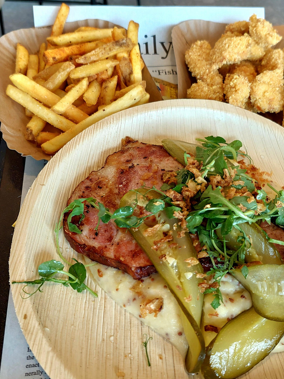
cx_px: 183
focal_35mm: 37
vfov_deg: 50.1
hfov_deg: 38.3
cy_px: 178
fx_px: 405
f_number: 1.8
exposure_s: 1/60.2
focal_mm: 5.23
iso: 100
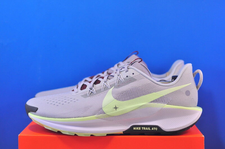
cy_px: 74
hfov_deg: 27.0
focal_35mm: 75
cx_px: 112
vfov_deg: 18.1
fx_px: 468
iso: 250
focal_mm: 50
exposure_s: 1/320
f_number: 2.5
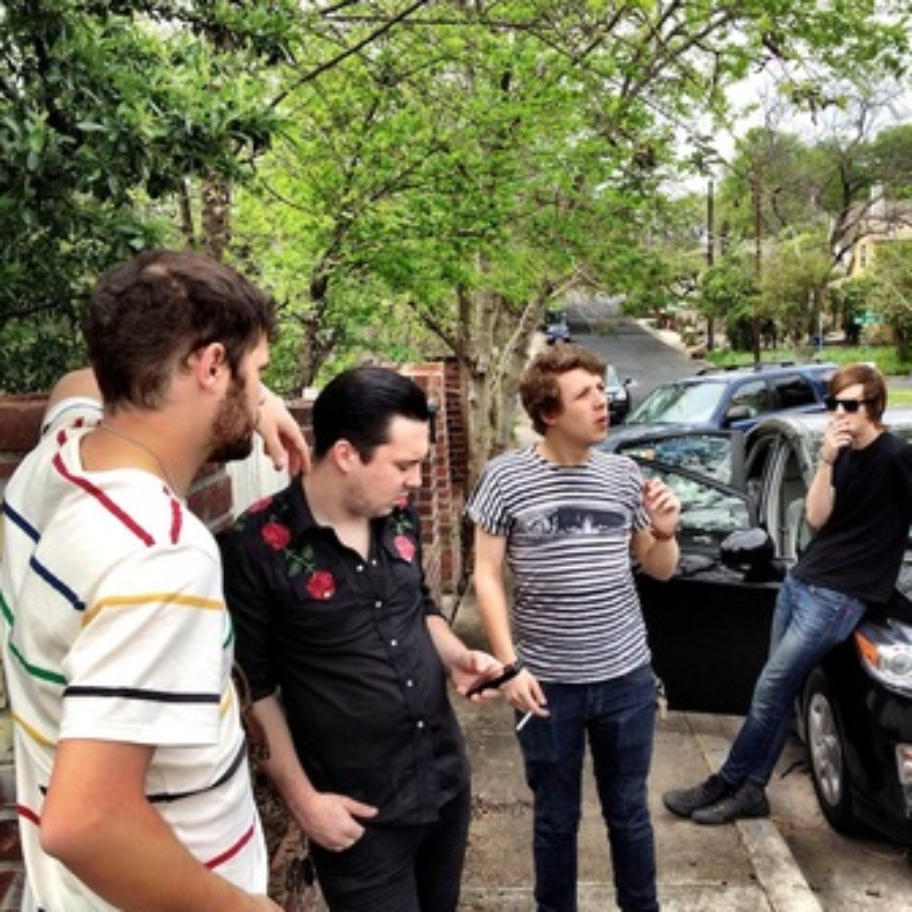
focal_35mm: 42
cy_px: 461
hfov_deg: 39.8
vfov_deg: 40.0
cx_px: 565
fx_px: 1252
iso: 64
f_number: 2.4
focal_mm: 4.28
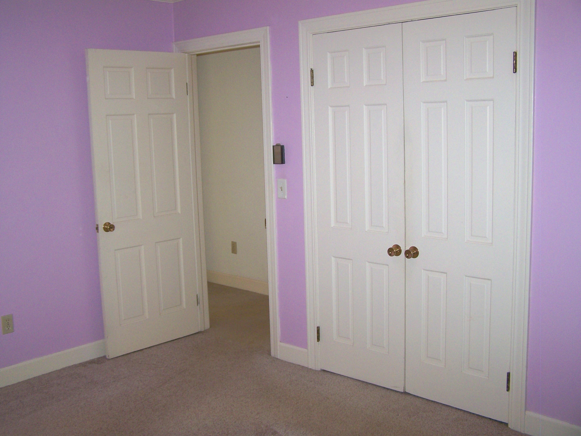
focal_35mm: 38
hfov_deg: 49.0
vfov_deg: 37.7
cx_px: 290
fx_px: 638
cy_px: 218
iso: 80
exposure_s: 1/60
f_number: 2.8
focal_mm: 6.3
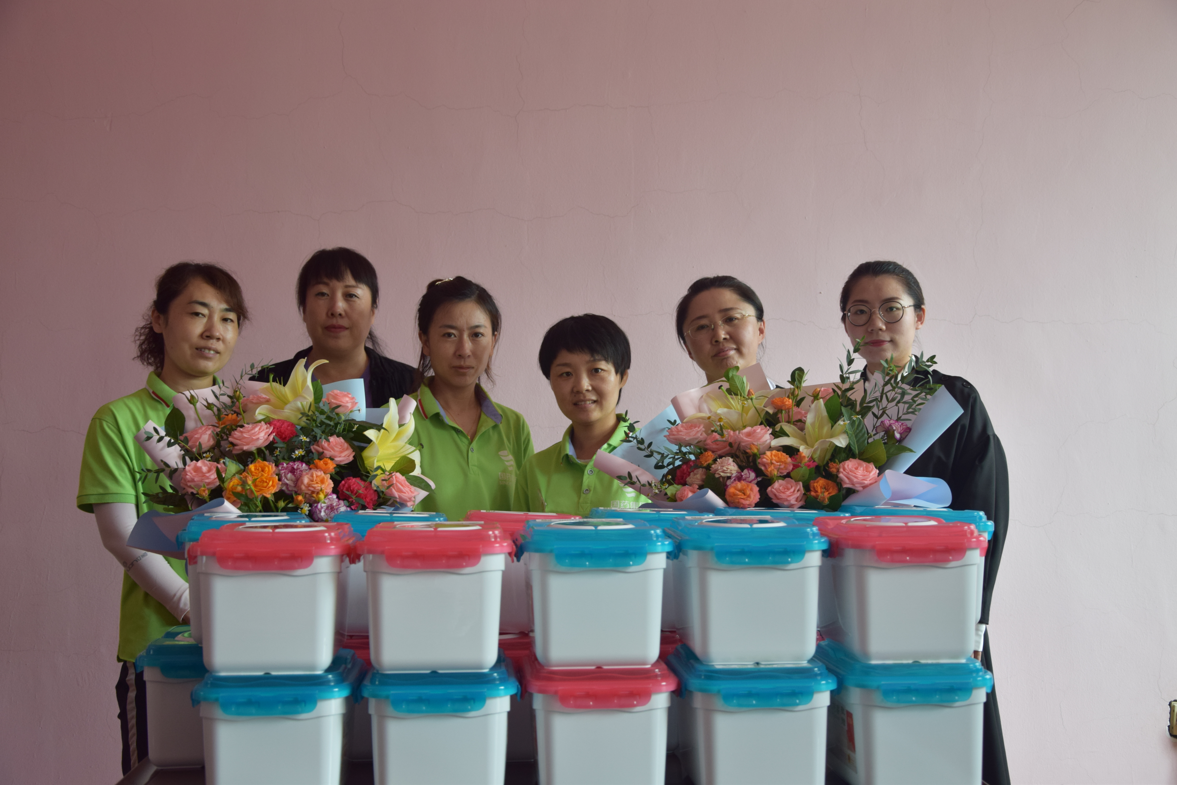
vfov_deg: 29.9
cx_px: 588
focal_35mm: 45
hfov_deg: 43.6
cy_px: 392
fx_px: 1471
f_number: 4.2
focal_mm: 30
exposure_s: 1/100
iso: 400
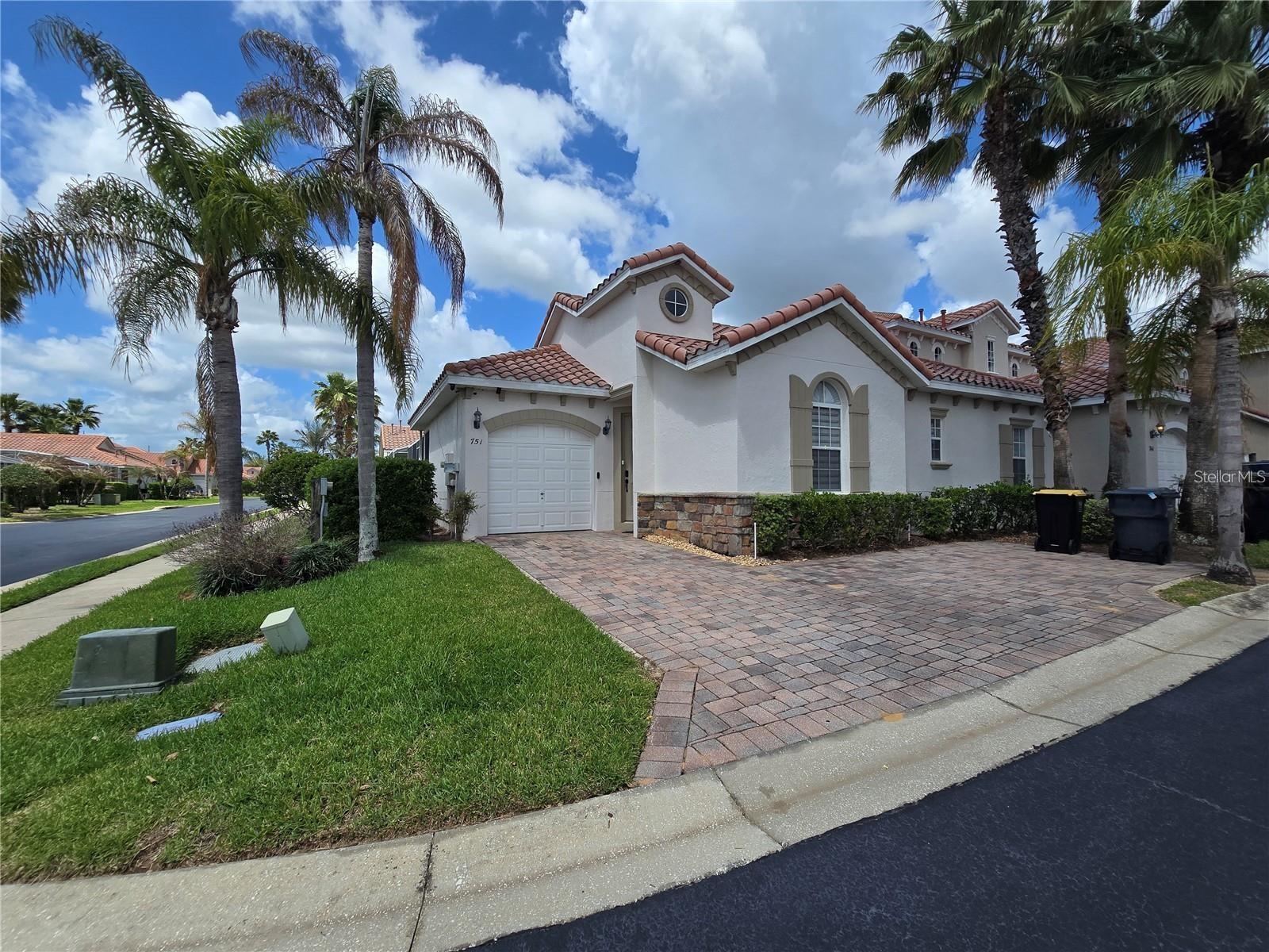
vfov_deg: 89.9
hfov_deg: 106.2
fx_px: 477
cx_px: 634
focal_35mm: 13
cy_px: 476
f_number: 2.2
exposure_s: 1/2693
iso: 50
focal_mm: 2.2
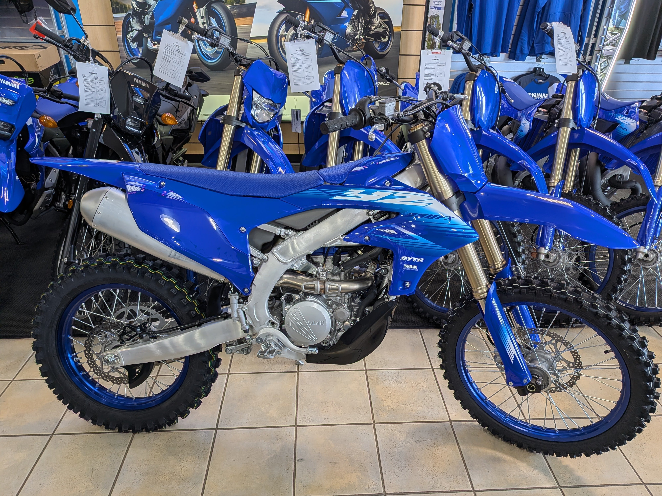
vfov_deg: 56.8
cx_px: 331
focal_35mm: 24
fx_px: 459
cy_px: 248
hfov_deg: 71.6
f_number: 1.7
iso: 26
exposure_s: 1/151
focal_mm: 4.53
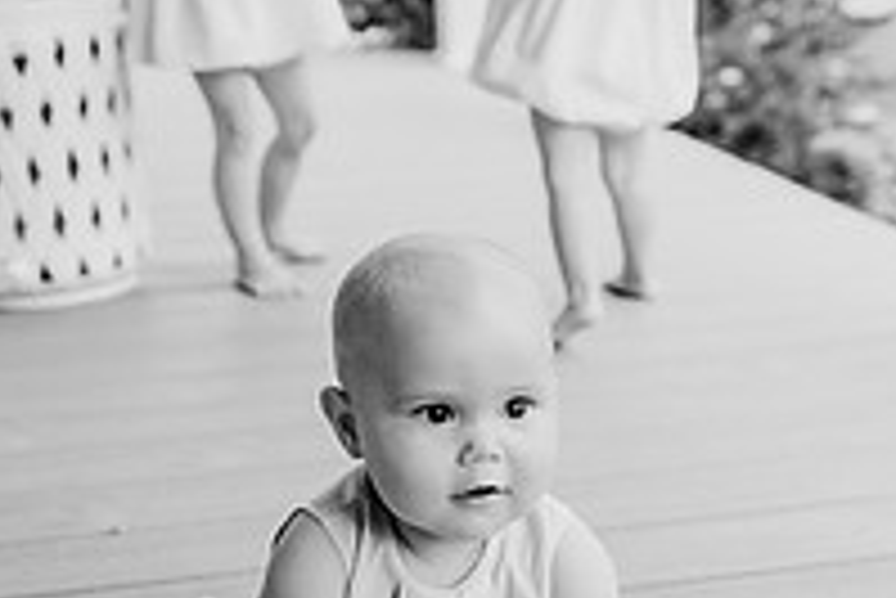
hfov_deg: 28.8
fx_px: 1743
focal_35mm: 70
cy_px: 461
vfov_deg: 19.3
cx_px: 428
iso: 250
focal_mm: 24
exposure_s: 1/400
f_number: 2.5
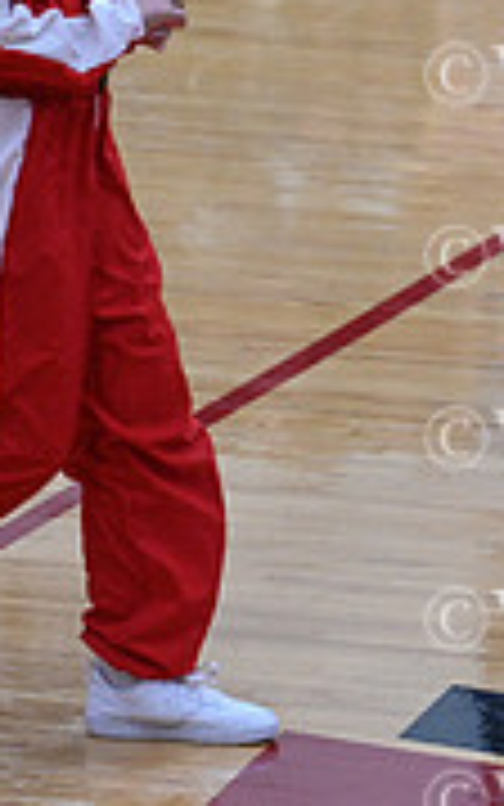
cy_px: -16
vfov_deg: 3.3
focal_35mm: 629
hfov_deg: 2.1
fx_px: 13812
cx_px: 1076
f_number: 4
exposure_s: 1/400
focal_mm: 190
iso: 4000
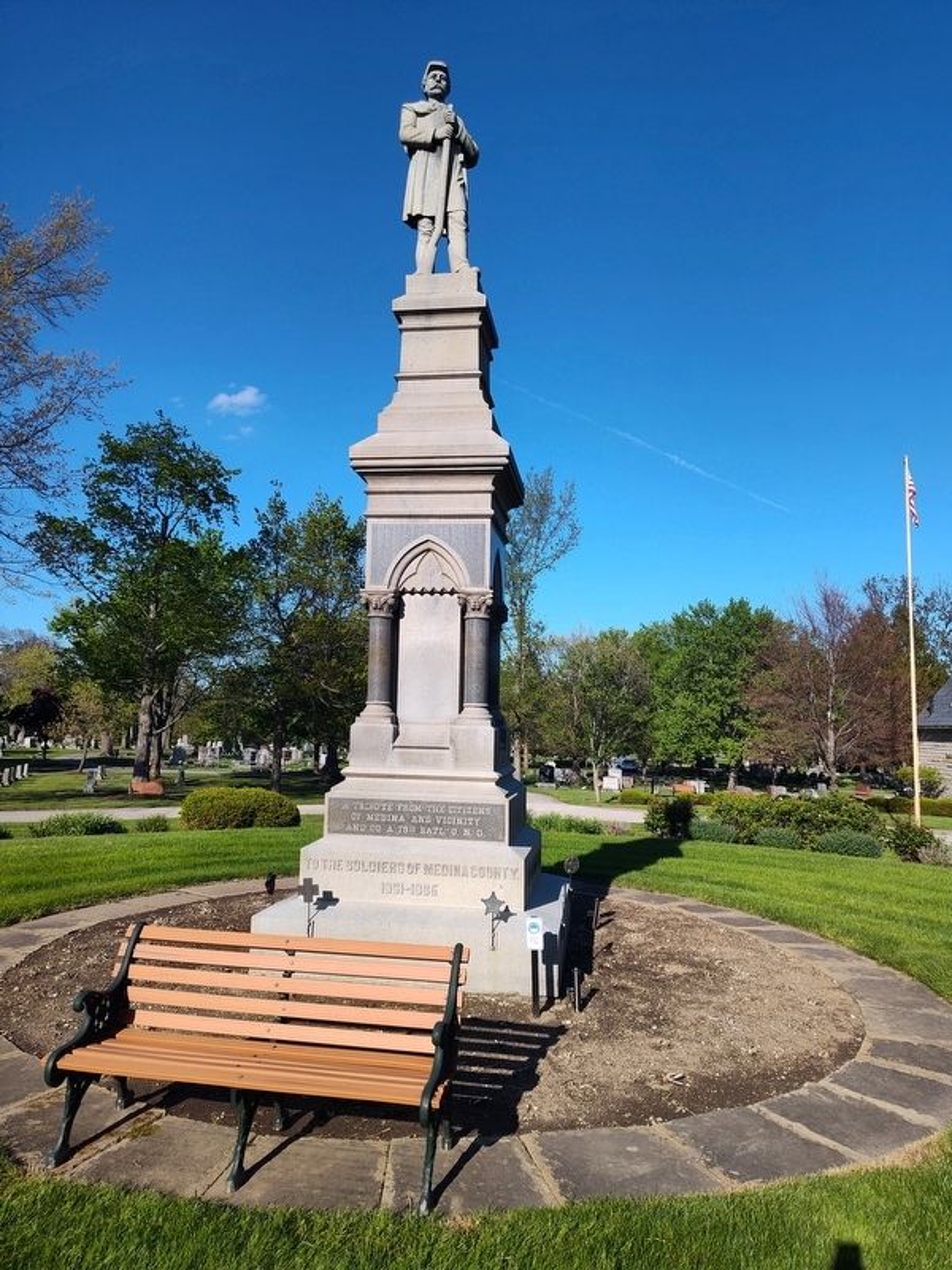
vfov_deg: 73.9
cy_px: 635
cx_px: 476
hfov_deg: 58.9
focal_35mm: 23
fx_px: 843
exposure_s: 1/1360
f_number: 1.8
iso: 100
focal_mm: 5.56
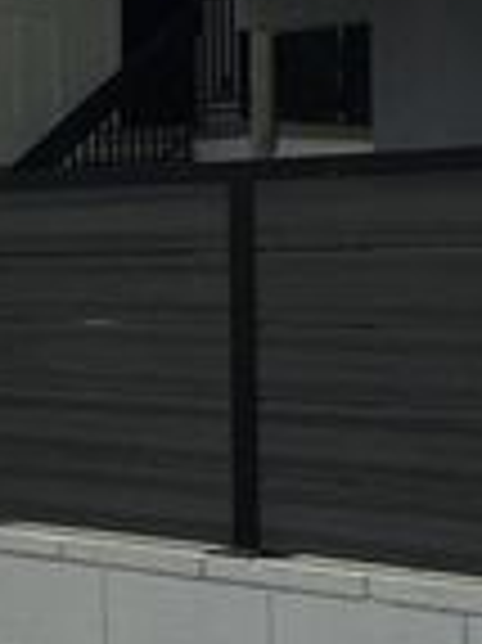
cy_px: 61
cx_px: -230
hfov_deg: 10.6
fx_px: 2510
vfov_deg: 14.5
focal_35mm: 135
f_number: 2.2
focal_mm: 4.15
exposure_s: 1/7937
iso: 32
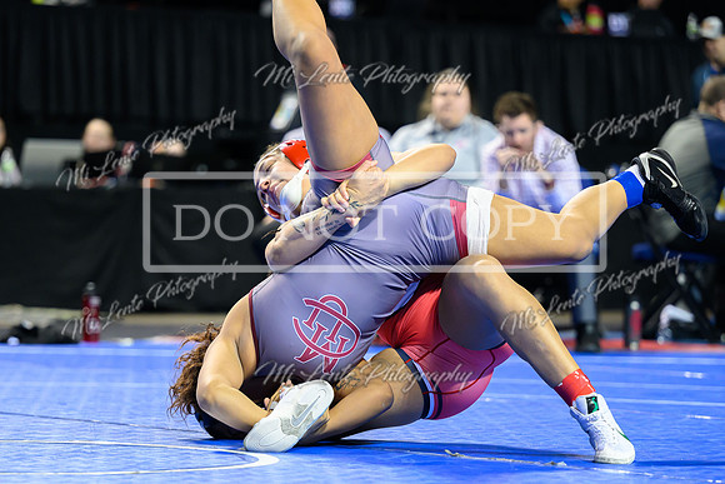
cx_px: 344
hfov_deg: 11.6
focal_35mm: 177
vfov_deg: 7.8
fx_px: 3556
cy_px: 313
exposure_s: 1/800
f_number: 2.8
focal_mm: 135
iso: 2500
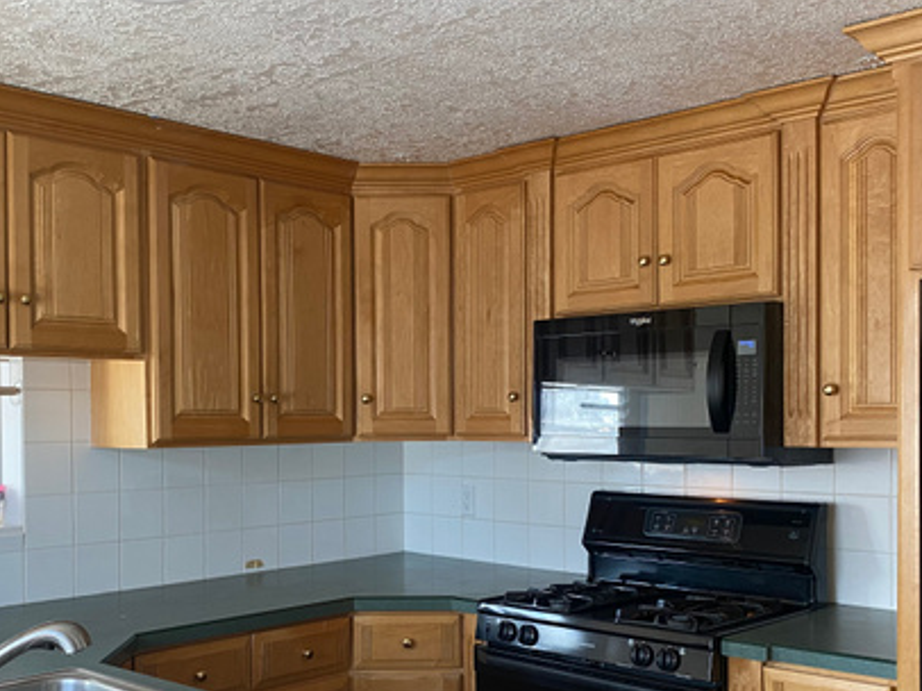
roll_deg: -0.1
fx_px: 1091
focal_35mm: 41
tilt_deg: -3.7
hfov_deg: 45.7
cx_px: 413
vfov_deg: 34.9
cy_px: 439
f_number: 1.8
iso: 125
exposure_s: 1/86
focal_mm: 4.25
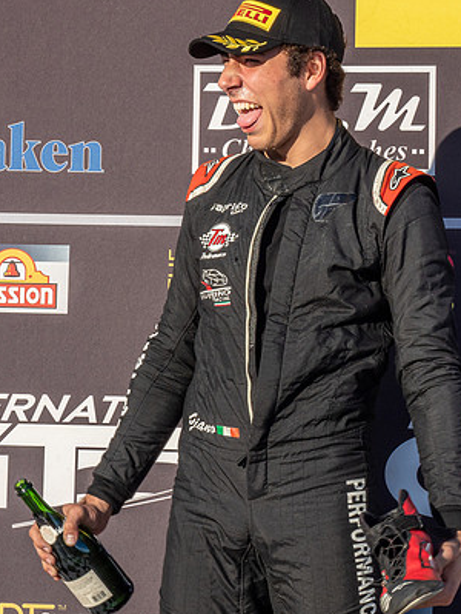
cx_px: 275
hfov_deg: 8.1
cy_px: 242
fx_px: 3244
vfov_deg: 10.8
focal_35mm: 183
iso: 200
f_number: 13
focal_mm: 50
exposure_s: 1/160
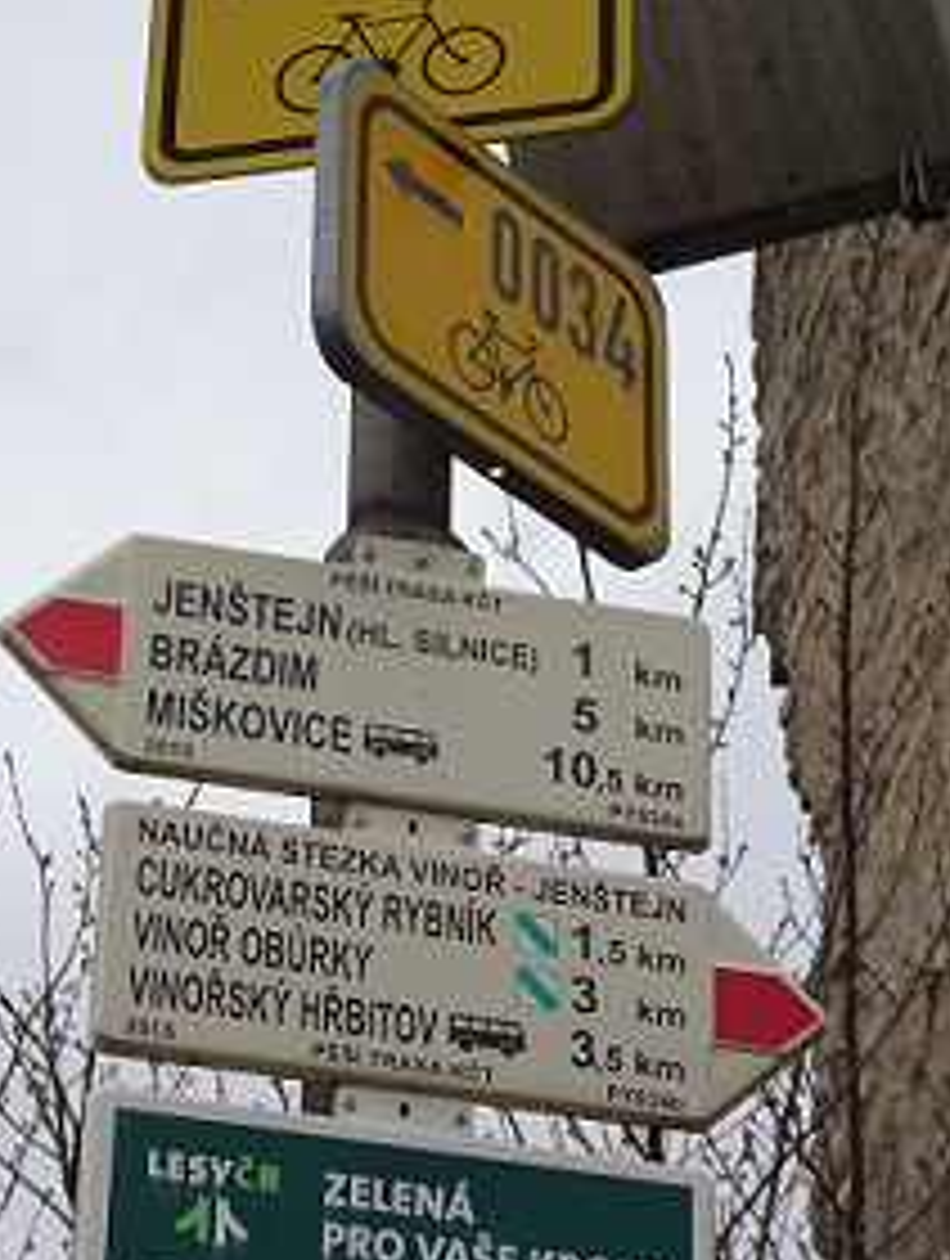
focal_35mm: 121
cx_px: 419
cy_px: 596
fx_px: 4414
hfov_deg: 12.3
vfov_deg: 16.3
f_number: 5
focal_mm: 14.54
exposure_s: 1/500
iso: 80
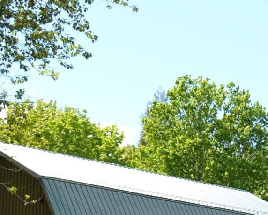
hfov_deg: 13.4
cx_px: 393
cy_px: 240
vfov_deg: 11.2
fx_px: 1079
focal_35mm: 136
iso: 100
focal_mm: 18
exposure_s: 1/200
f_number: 7.1
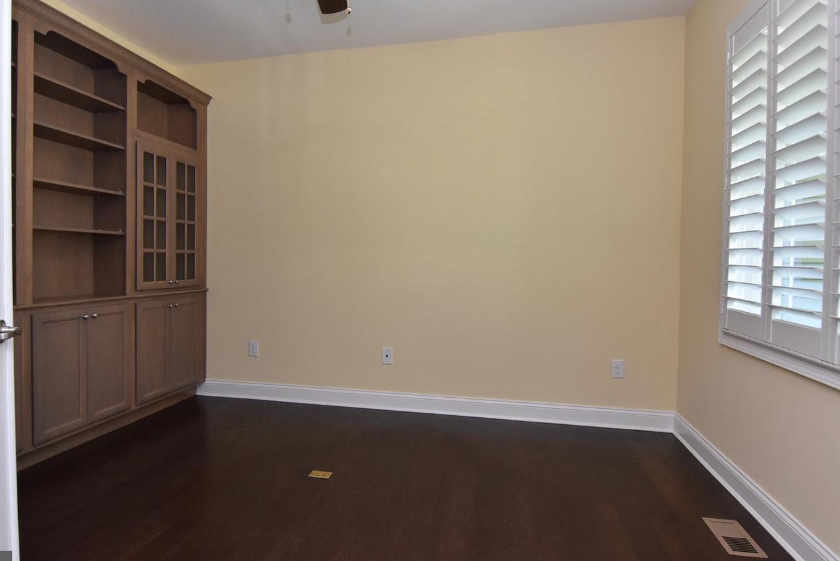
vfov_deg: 62.0
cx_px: 378
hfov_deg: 83.7
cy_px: 272
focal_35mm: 20
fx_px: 467
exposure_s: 1/50
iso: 800
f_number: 8
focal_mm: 12
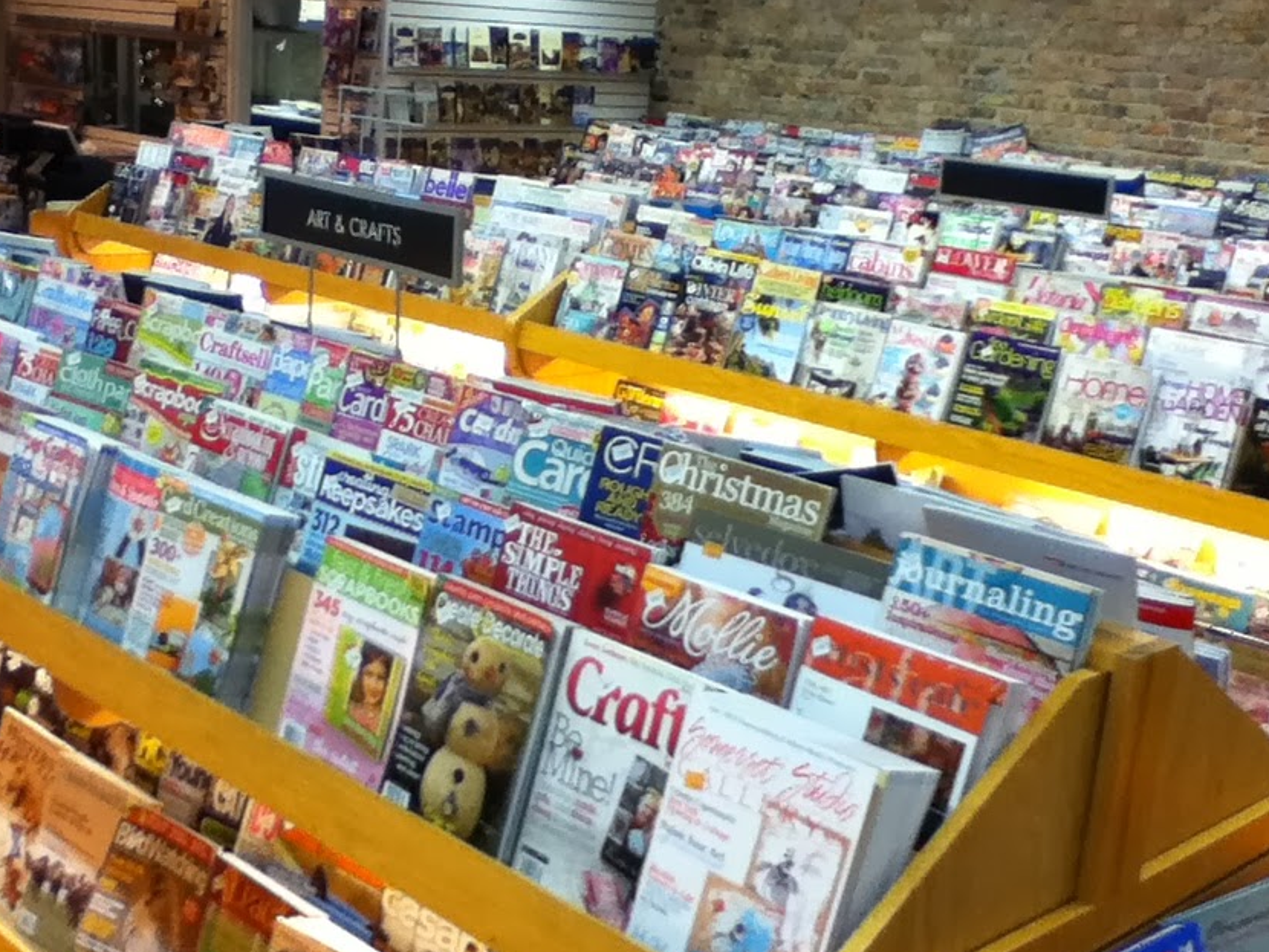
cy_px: 449
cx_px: 541
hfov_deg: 50.0
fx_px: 1357
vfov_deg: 38.7
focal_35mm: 37
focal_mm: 3.85
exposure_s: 1/30
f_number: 2.4
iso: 125
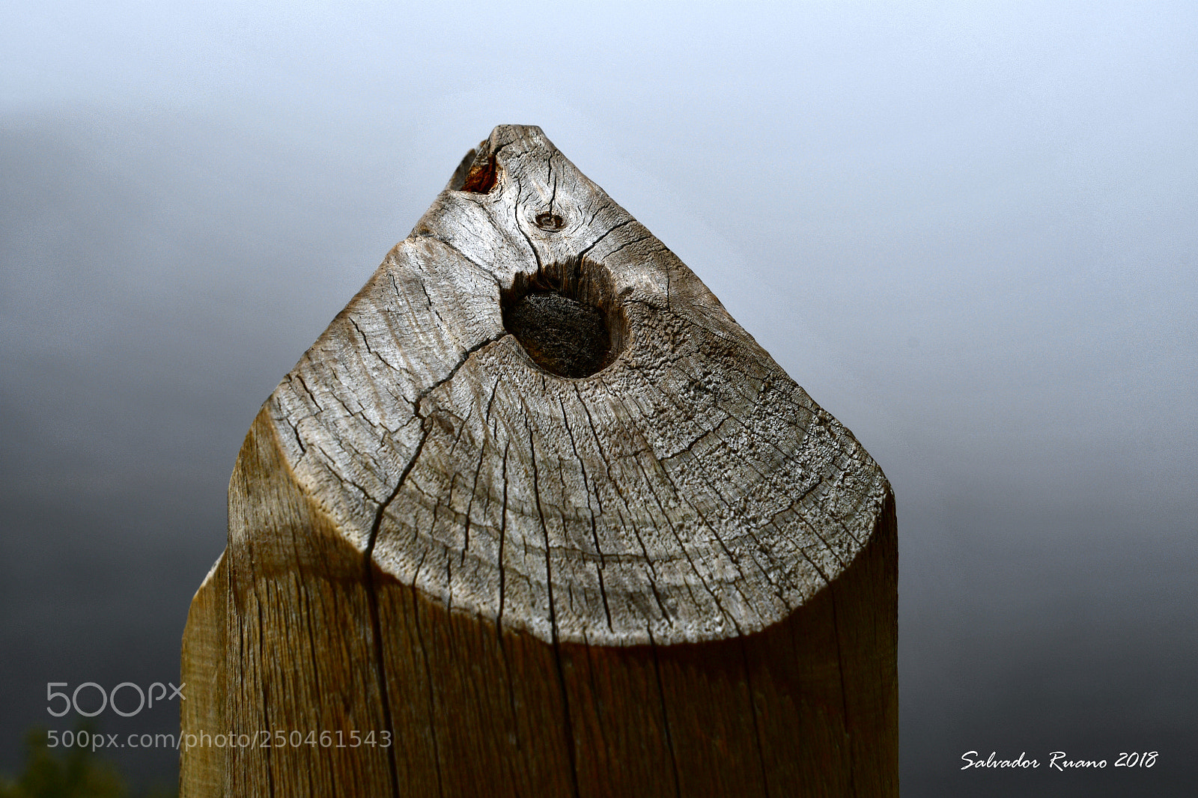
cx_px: 599
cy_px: 399
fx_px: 2495
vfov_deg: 18.2
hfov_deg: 27.0
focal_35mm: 75
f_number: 10
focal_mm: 50
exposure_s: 1/400
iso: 100
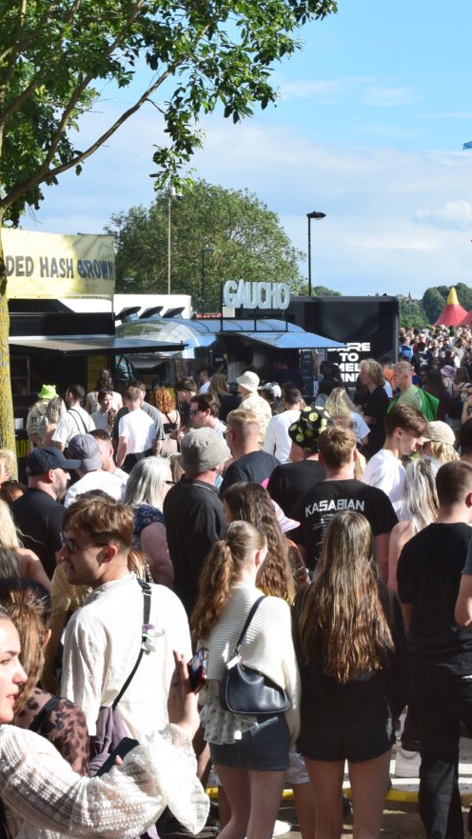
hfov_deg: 13.5
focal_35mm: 90
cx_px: 247
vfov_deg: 23.7
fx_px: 1998
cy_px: 395
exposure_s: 1/400
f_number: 11
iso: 400
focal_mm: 35
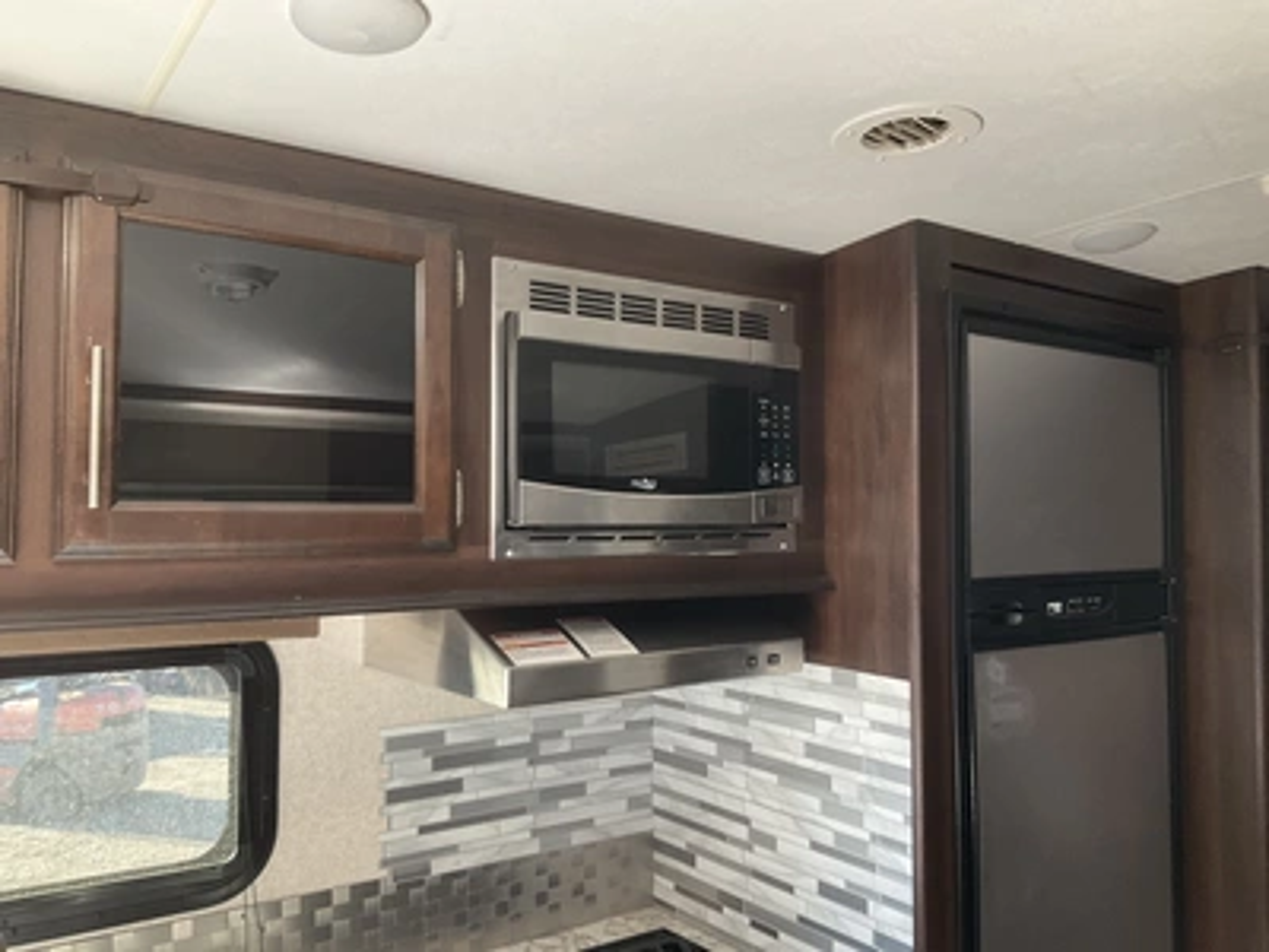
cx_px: 634
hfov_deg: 61.7
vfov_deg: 48.2
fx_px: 1063
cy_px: 476
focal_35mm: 29
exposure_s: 1/69
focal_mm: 3
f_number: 1.8
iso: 64
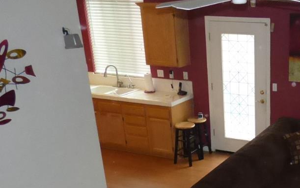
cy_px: 182
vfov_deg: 23.9
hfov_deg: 36.3
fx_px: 425
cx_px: 274
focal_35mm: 52
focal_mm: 3.58
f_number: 2.8
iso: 800
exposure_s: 1/60
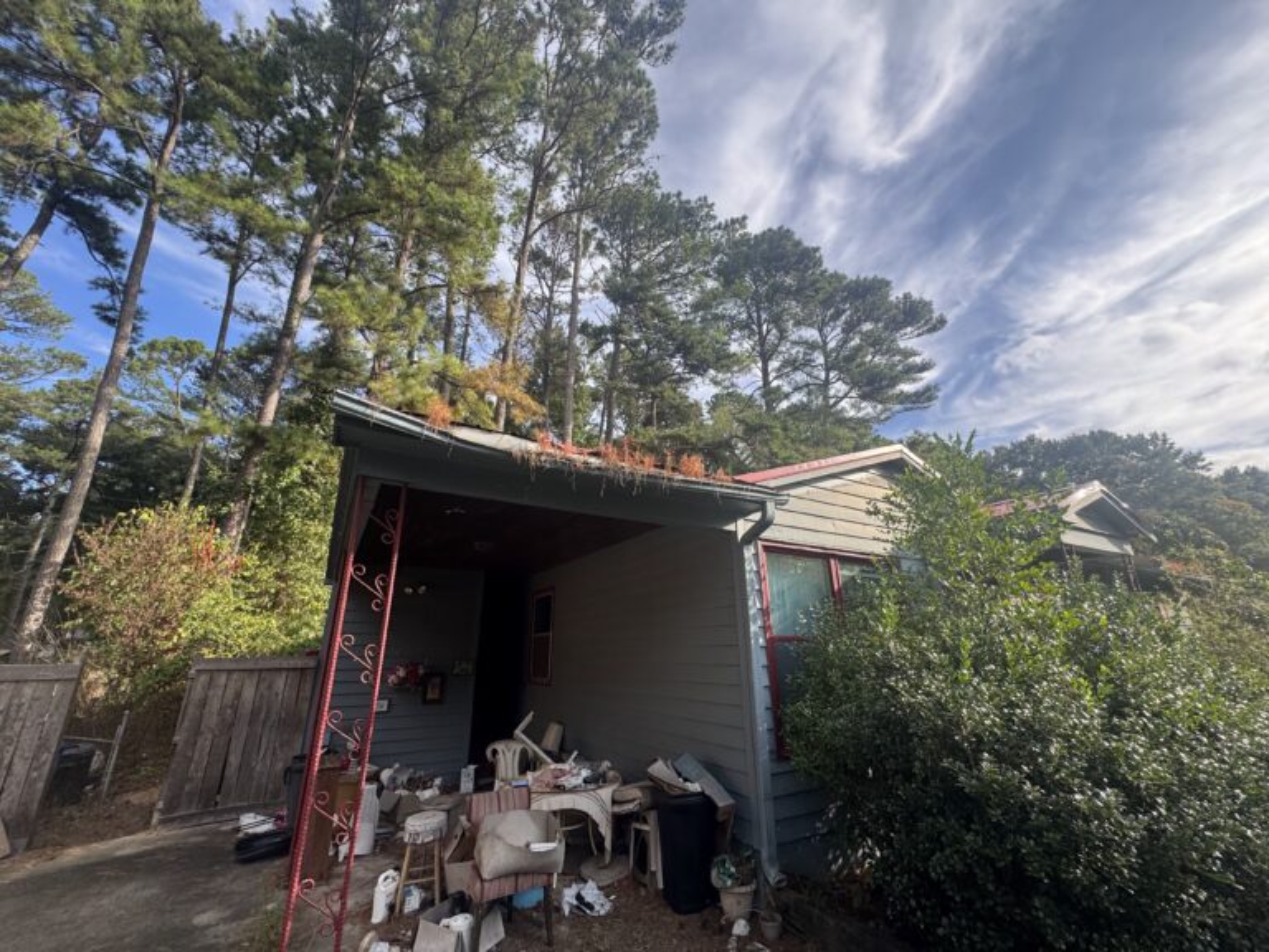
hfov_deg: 102.1
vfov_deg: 85.7
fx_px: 513
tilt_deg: +17.5
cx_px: 634
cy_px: 476
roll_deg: -1.7
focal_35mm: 14
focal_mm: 2.22
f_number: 2.2
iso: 40
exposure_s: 1/453
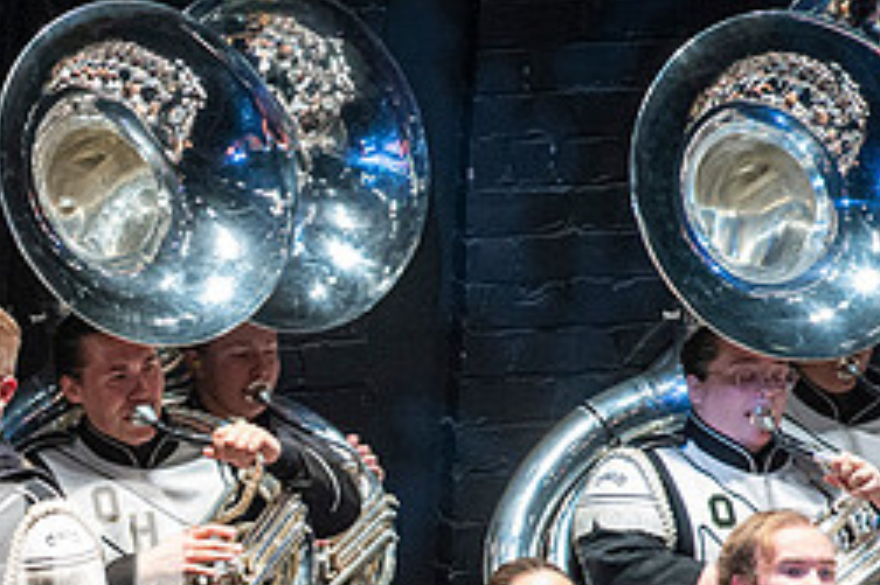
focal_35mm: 694
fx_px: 16953
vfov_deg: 2.0
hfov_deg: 3.0
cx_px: -81
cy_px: 645
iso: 5000
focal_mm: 300
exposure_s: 1/400
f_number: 5.6
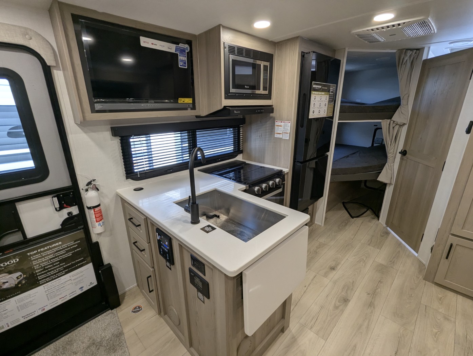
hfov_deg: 94.4
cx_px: 236
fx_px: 219
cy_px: 178
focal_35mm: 16
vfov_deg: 78.2
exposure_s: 1/62.9
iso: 80
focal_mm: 2.35
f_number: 2.2
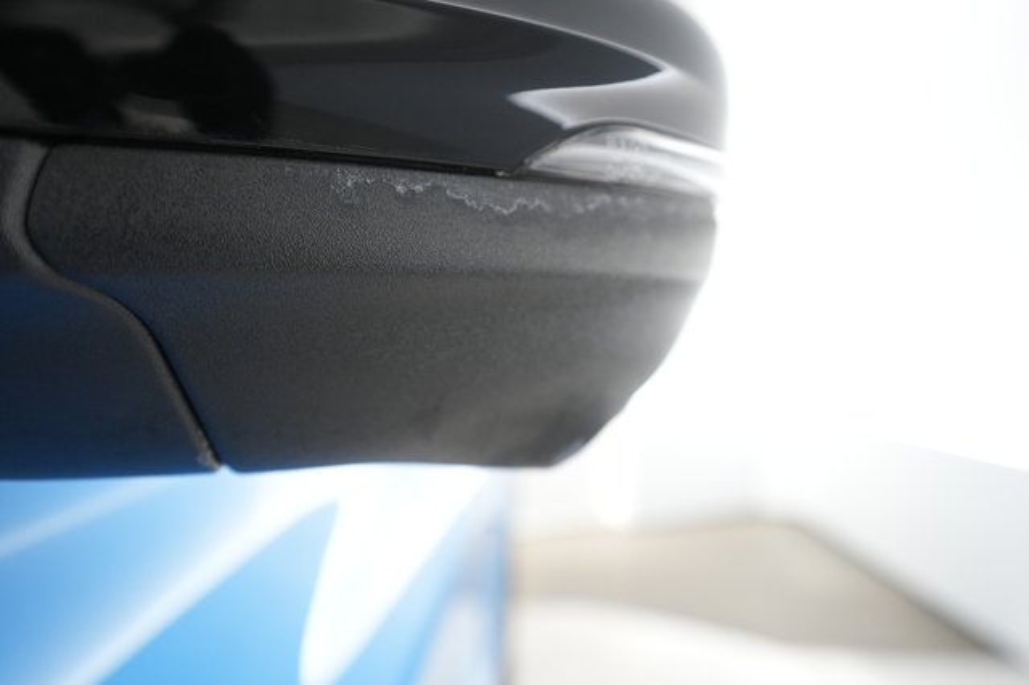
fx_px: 800
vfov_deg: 46.4
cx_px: 514
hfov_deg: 65.5
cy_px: 342
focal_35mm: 28
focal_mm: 28
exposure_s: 1/100
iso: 4000
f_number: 4.5
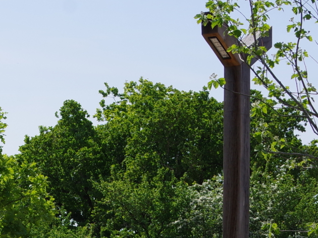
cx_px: 8
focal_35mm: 211
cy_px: 282
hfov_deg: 9.3
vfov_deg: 7.0
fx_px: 1938
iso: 200
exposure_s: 1/400
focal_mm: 36
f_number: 10
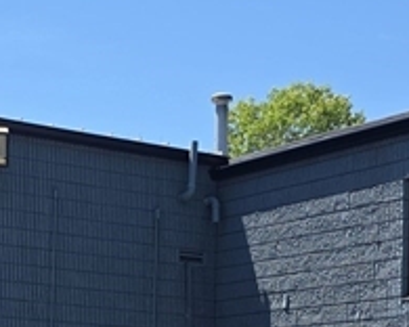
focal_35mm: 118
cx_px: 63
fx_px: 1428
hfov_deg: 16.1
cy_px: 342
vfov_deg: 12.9
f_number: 1.7
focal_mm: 6.25
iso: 80
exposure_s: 1/3758
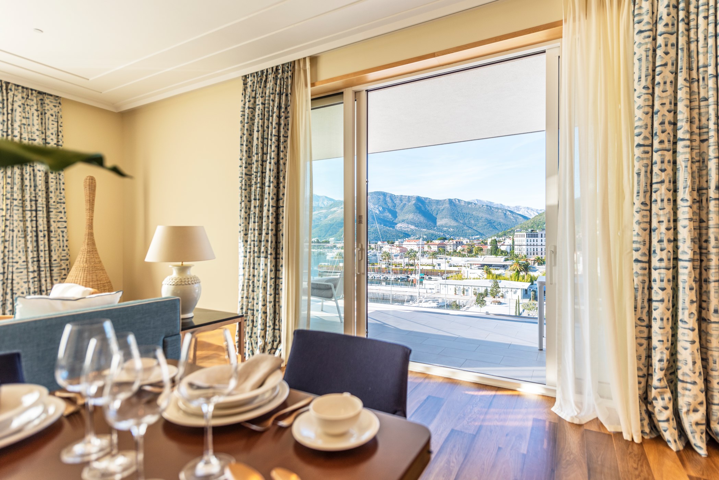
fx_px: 380
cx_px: 360
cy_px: 240
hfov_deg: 86.9
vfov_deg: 64.6
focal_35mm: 19
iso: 50
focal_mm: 19
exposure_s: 1/400
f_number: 2.8
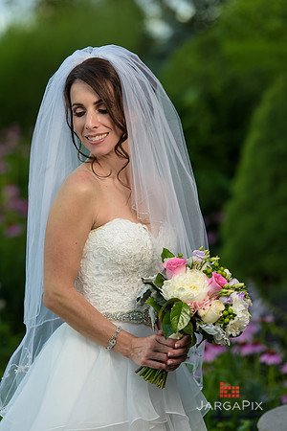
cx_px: 144
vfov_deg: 13.2
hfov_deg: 8.9
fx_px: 1853
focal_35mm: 155
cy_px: 216
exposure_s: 1/400
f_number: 3.2
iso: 200
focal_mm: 155
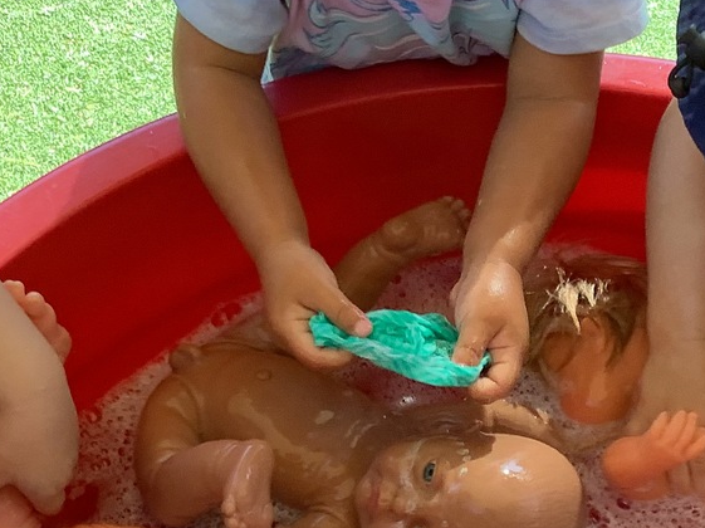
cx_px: 459
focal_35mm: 84
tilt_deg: -50.6
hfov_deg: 23.2
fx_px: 1710
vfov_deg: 17.5
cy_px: 350
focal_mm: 3.3
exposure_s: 1/120
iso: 50
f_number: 2.4
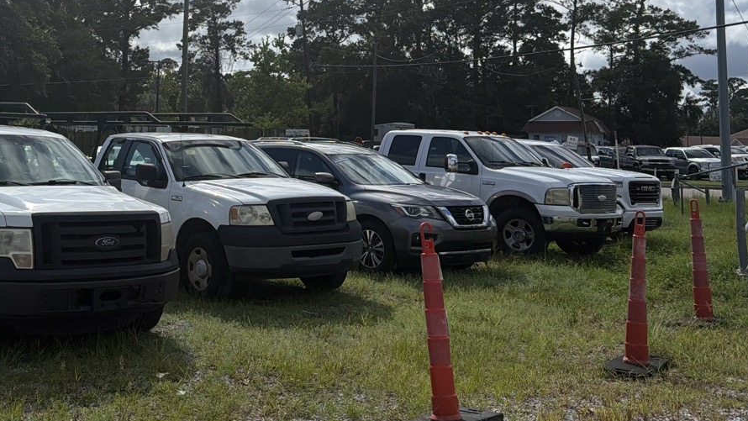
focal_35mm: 47
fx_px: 932
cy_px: 44
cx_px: 195
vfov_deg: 24.7
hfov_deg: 42.5
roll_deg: -1.1
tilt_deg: +6.3
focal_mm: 6.76
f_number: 1.78
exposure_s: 1/17544
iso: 100
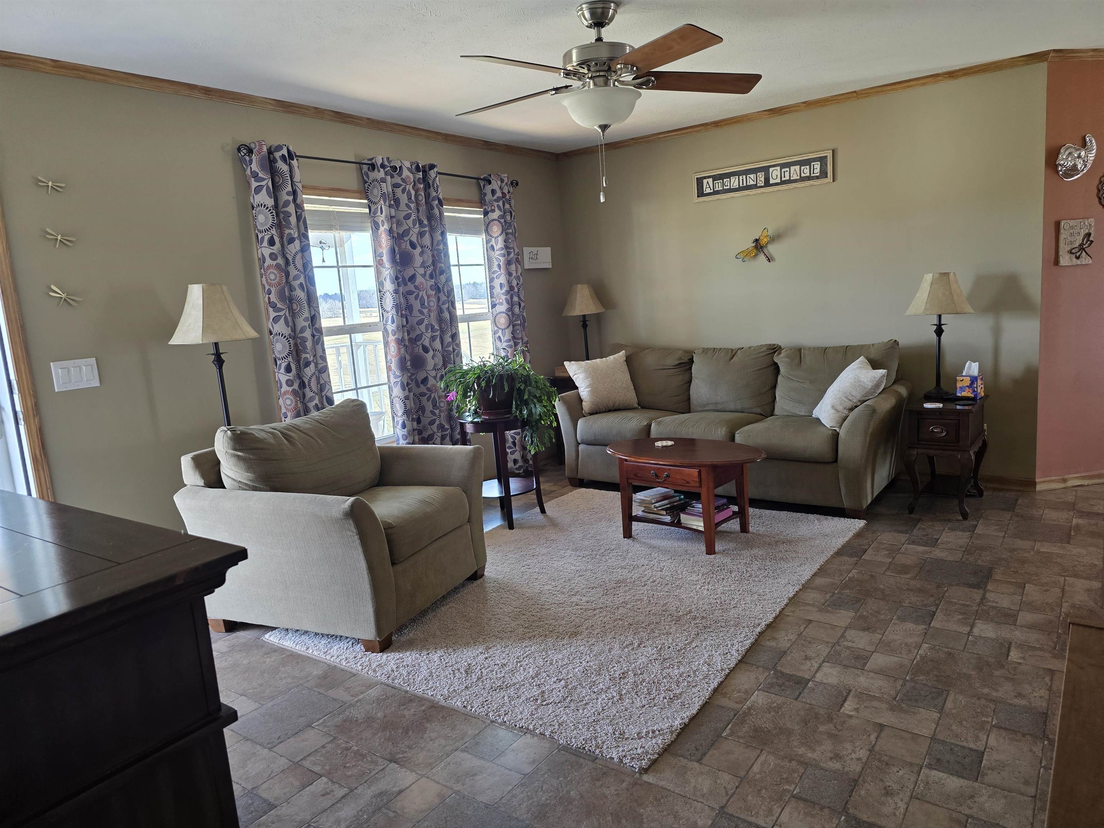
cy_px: 414
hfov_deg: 73.9
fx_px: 734
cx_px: 552
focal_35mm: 23
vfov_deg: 58.9
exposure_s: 1/120
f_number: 1.7
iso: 200
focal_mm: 6.3
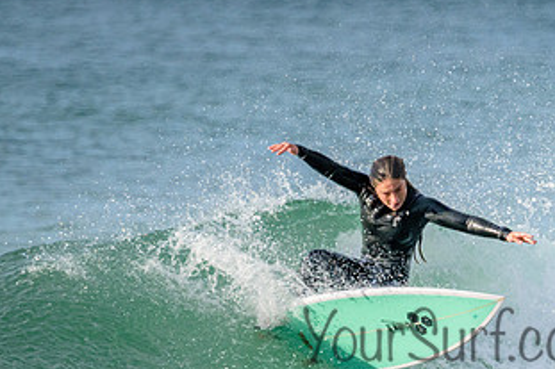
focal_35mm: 1269
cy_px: 320
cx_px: 487
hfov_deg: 1.6
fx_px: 19553
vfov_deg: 1.1
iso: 2500
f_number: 11
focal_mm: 680
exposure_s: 1/1250
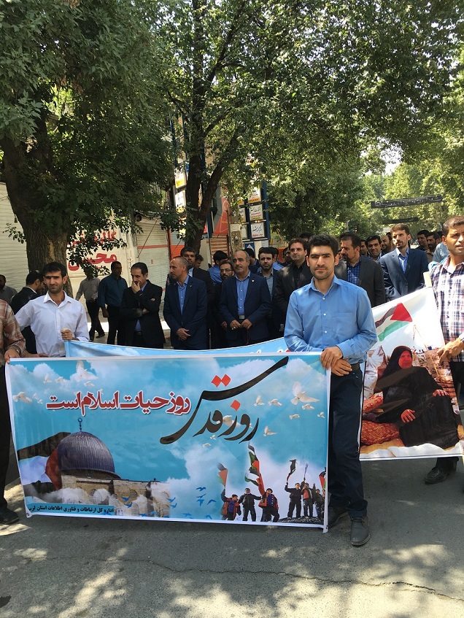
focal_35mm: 29
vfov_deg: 61.6
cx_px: 232
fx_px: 518
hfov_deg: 48.3
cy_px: 309
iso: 25
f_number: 2.2
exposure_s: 1/214
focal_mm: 4.15
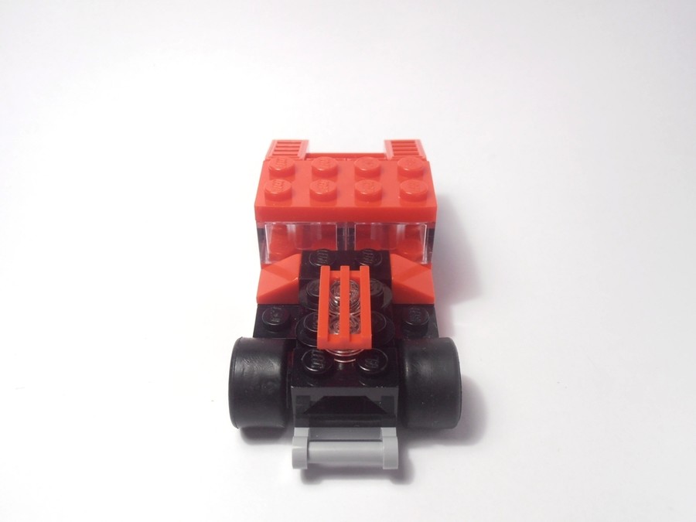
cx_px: 348
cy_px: 261
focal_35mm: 37
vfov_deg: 38.7
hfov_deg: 50.1
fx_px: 744
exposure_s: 1/50
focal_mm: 6.61
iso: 80
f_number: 3.9
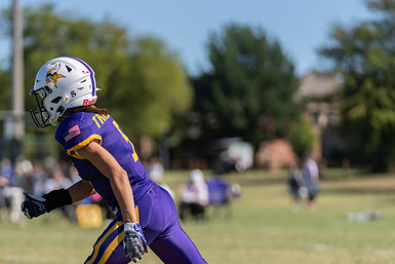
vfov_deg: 5.6
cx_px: 130
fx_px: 2700
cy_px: 173
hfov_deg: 8.4
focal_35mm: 246
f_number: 2.8
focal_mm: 152
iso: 100
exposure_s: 1/2000
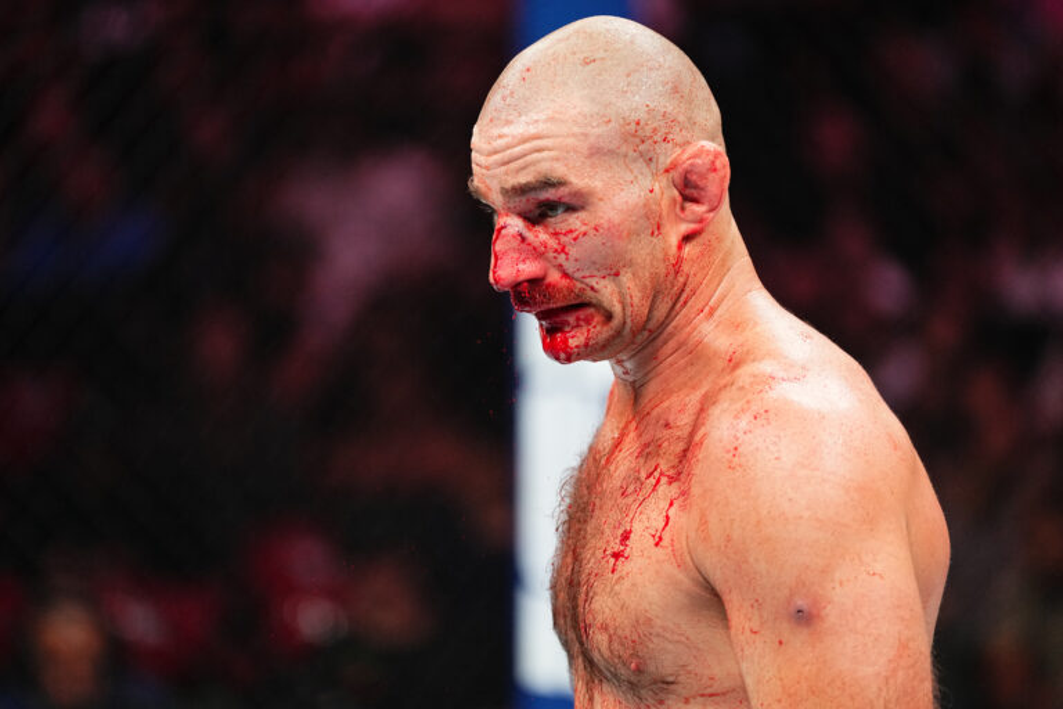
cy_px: 354
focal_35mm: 200
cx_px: 532
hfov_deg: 10.3
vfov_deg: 6.9
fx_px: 5905
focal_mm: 200
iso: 2500
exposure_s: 1/1600
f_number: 2.8
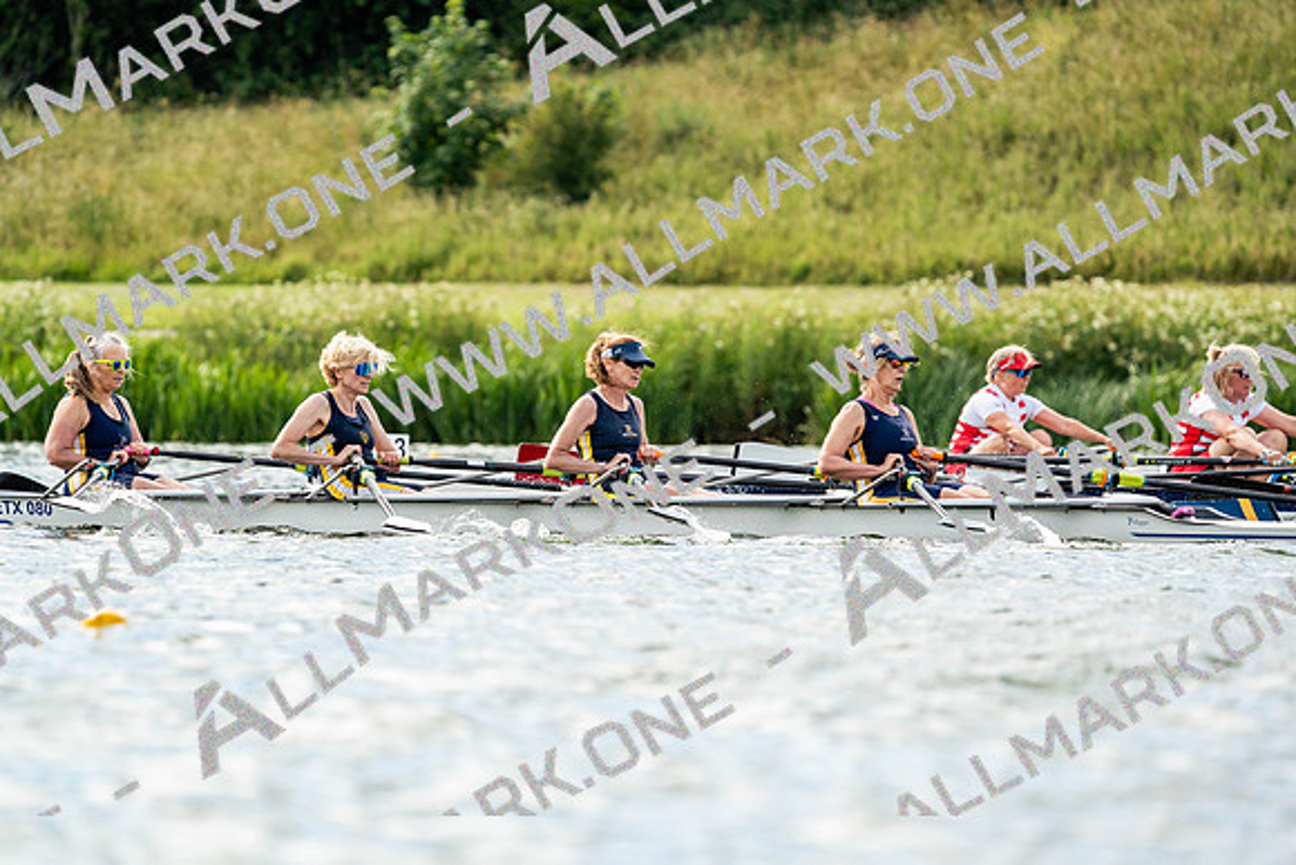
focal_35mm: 365
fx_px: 13142
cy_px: 432
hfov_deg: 5.6
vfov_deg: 3.8
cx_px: 648
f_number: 6.3
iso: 500
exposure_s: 1/2000
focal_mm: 365
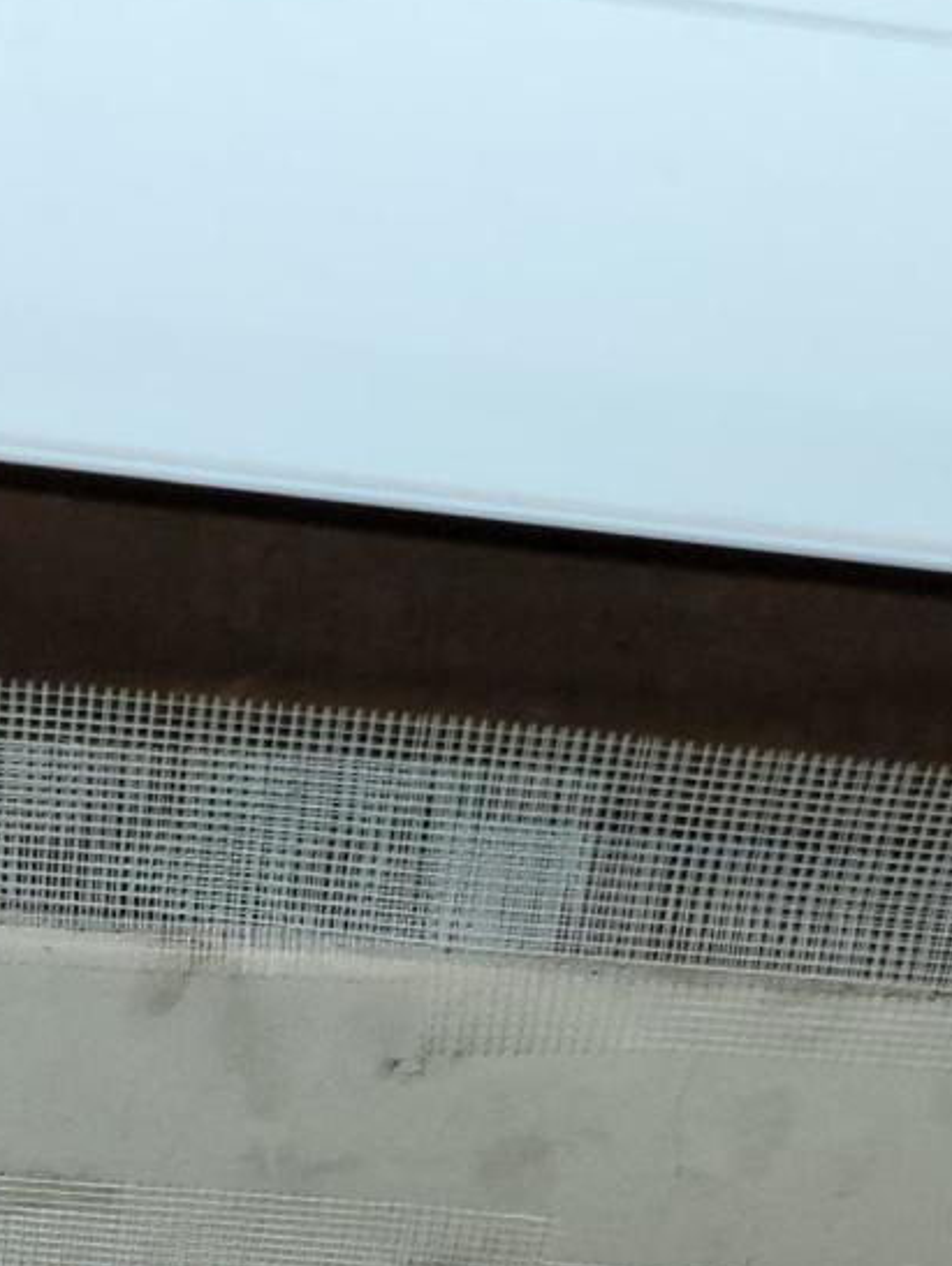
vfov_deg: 17.7
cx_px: -37
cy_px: 2095
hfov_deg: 15.3
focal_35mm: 95
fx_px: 3479
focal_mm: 5.4
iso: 80
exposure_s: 1/60
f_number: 1.8
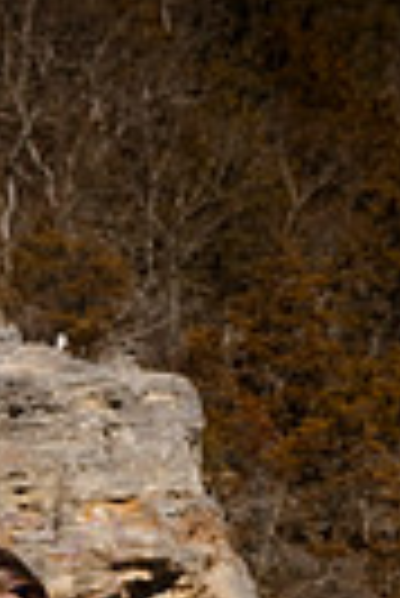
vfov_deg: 5.7
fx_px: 5901
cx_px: 76
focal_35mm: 355
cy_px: 971
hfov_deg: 3.9
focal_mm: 105
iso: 800
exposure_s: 1/1000
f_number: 16
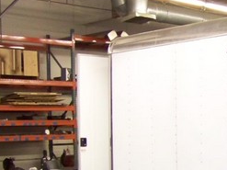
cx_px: 301
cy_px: 161
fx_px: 669
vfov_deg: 14.3
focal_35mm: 102
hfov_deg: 17.9
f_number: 2.8
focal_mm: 5.85
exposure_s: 1/30
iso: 336
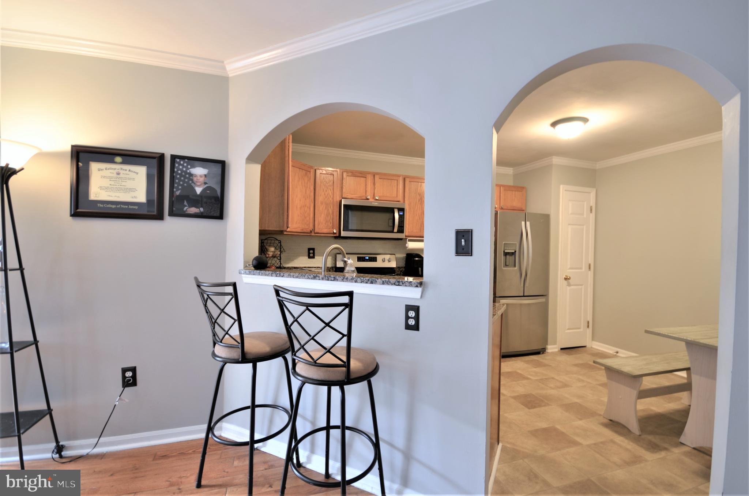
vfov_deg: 77.1
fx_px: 311
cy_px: 248
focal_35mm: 15
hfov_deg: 100.5
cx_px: 374
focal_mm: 10
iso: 100
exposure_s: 1/5
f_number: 4
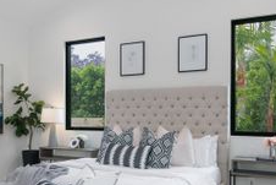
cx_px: 114
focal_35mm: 43
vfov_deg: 30.8
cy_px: 133
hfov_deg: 45.2
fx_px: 330
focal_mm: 19
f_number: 8
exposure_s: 1/30
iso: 320
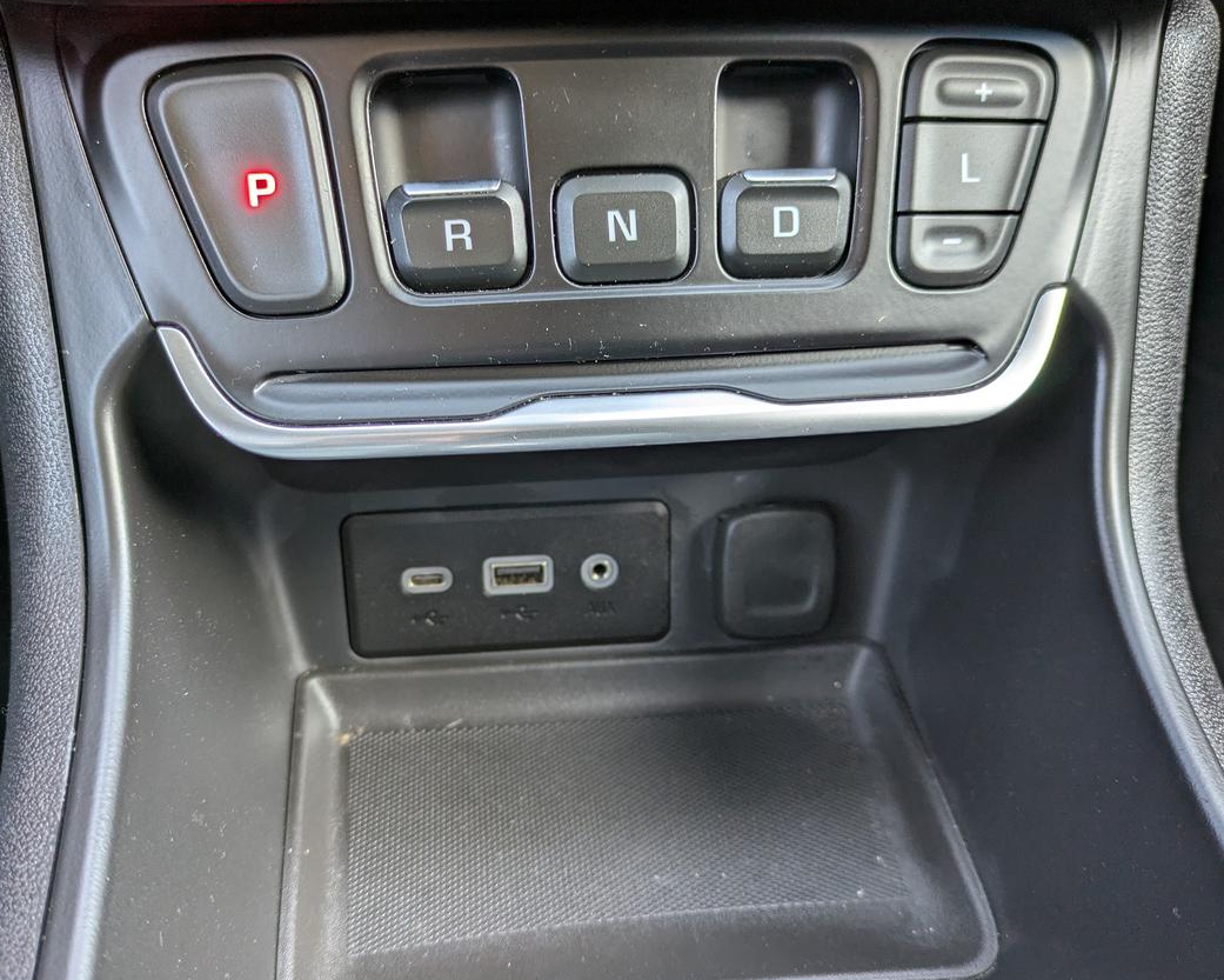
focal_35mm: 30
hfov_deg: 58.7
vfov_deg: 48.5
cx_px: 573
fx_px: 1087
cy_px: 482
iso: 68
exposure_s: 1/33.3
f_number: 1.89
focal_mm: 5.43
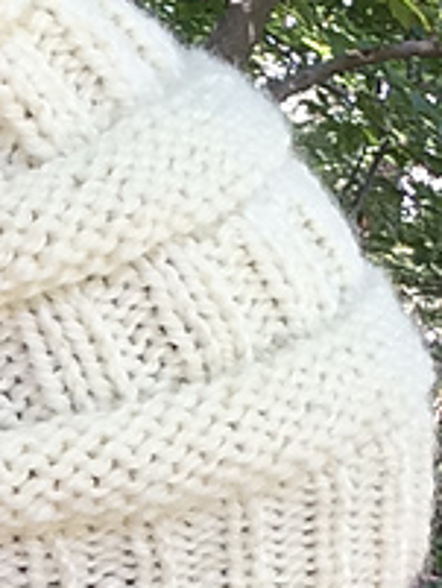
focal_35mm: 105
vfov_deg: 18.5
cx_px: 44
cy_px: 483
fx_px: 1786
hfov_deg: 14.0
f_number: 2.4
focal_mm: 2.15
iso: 50
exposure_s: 1/60
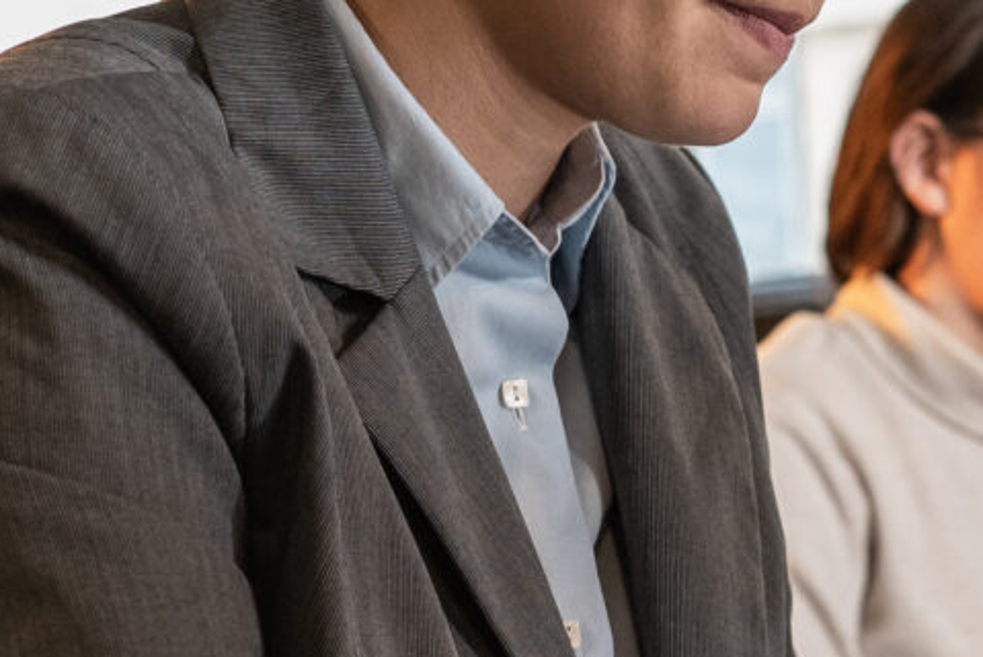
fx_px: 3989
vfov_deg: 9.4
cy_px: 594
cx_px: 1233
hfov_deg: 13.6
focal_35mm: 146
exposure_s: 1/160
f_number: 3.5
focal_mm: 35
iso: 1000
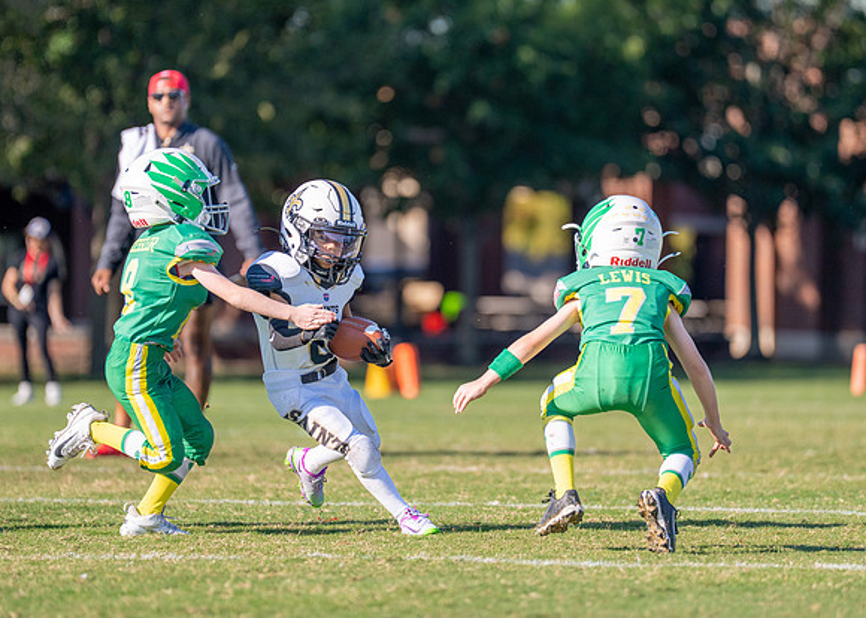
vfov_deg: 5.0
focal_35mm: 289
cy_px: 300
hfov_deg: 7.0
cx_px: 444
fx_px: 7110
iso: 250
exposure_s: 1/4000
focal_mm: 200
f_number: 2.8
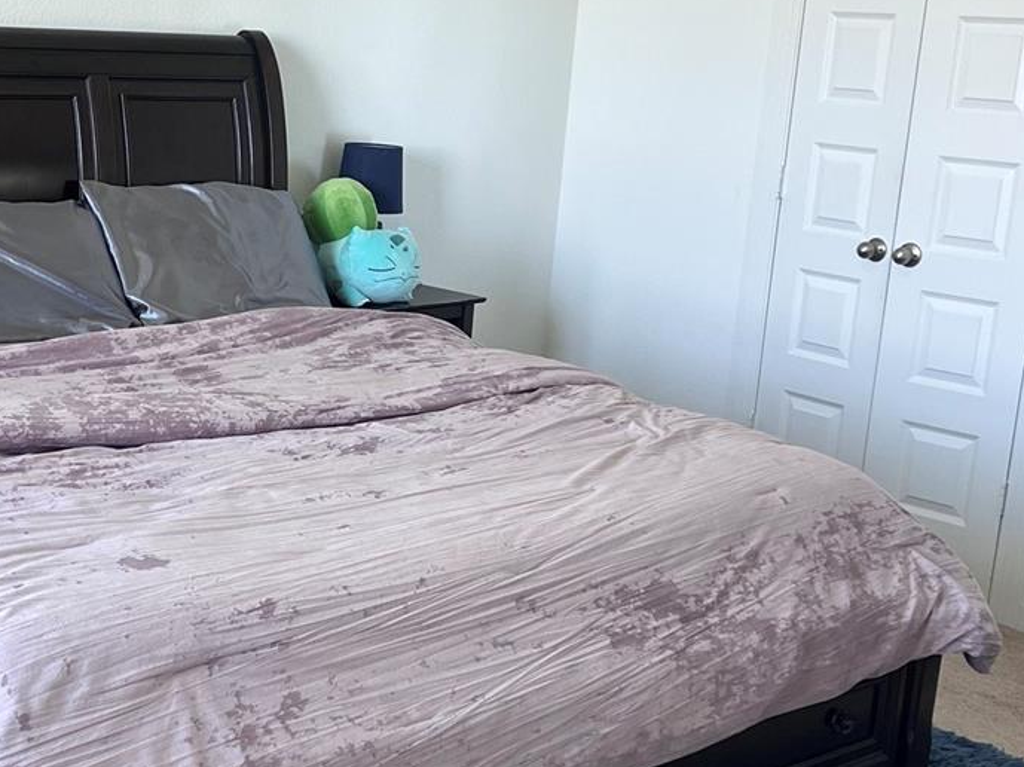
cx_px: 279
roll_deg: -3.0
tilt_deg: -13.3
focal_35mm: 58
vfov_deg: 25.2
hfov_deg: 32.7
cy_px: 418
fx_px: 1715
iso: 125
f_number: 1.5
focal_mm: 5.7
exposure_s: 1/120
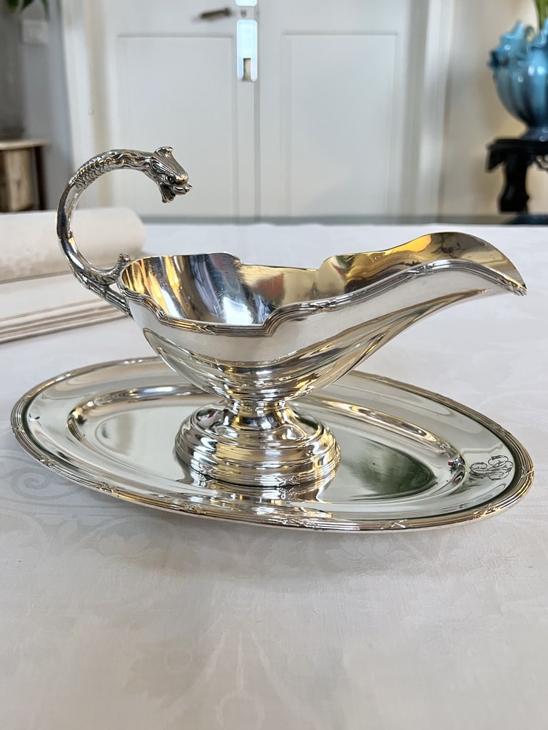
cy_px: 365
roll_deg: -0.9
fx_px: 549
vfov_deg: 67.3
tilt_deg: -19.9
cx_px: 274
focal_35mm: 26
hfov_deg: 53.1
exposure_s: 1/50
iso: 200
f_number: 1.5
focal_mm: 5.7
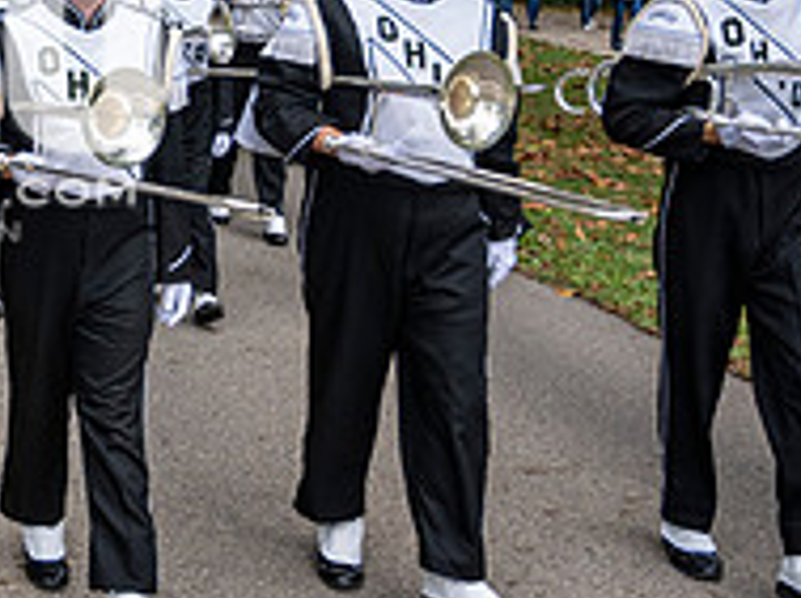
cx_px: -157
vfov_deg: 20.2
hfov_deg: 24.8
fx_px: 1640
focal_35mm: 71
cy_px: 40
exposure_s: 1/1000
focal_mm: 24
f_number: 4
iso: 500
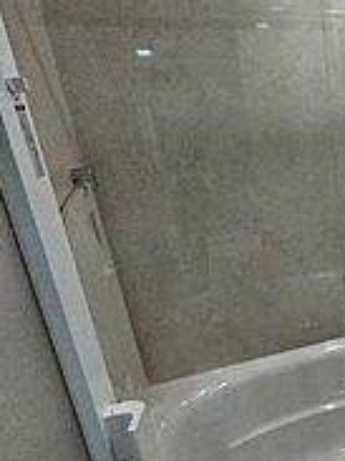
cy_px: 247
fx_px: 466
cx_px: 399
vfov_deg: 52.6
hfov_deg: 34.0
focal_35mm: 35
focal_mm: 1.6
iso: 498
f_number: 2.4
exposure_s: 1/50
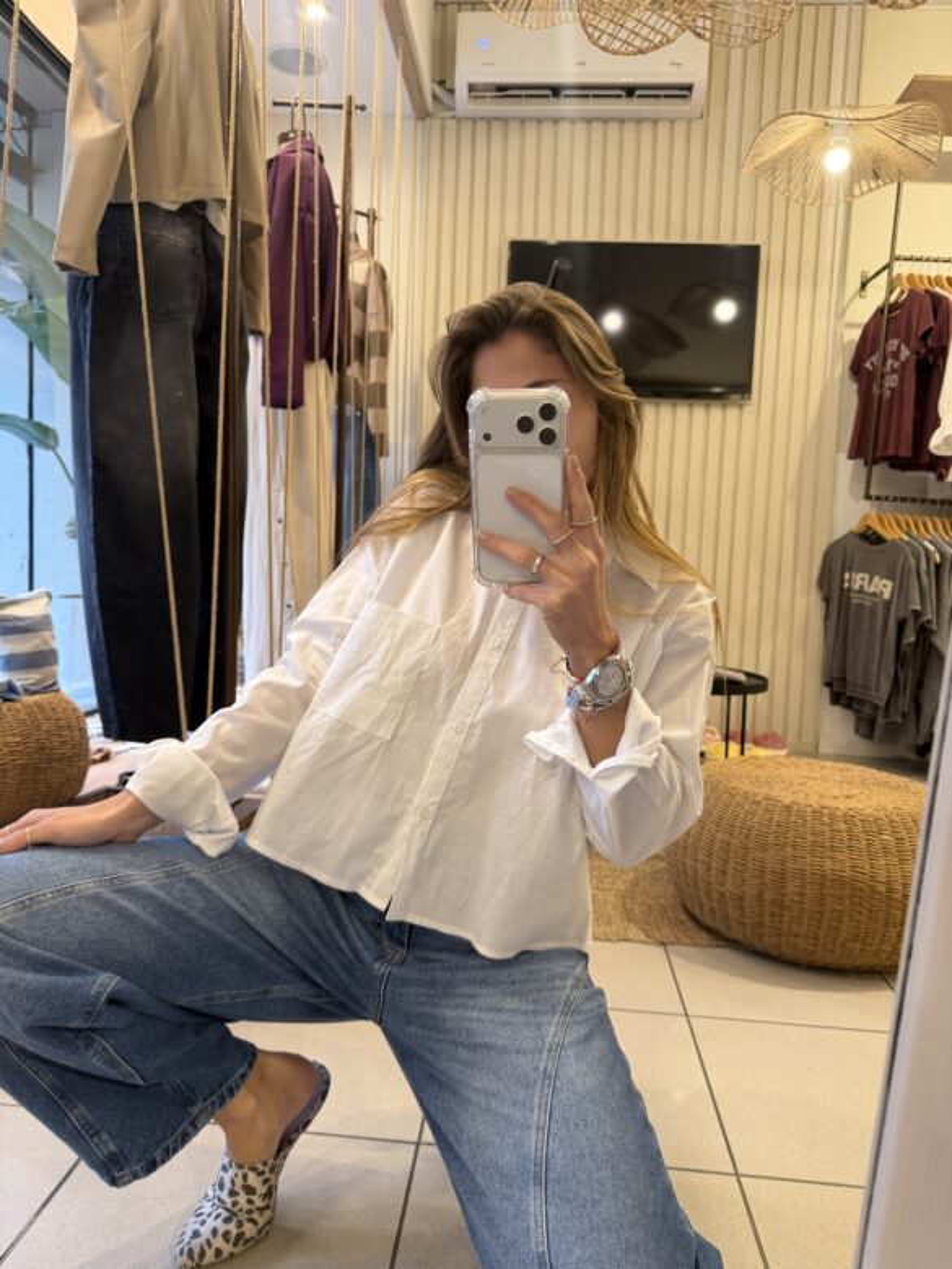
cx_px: 476
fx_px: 880
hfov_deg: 56.8
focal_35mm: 24
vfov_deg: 71.6
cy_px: 634
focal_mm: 6.76
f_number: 1.78
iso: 160
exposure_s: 1/50
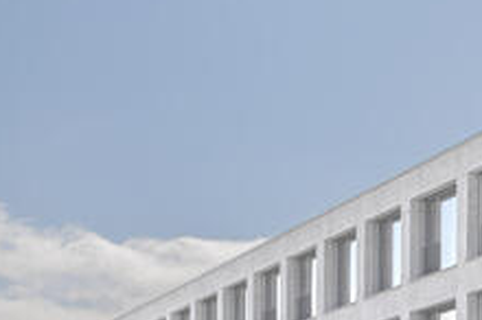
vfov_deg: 9.9
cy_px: 352
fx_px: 1832
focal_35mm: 137
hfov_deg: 13.3
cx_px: 898
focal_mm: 35
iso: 100
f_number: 9
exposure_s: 1/500
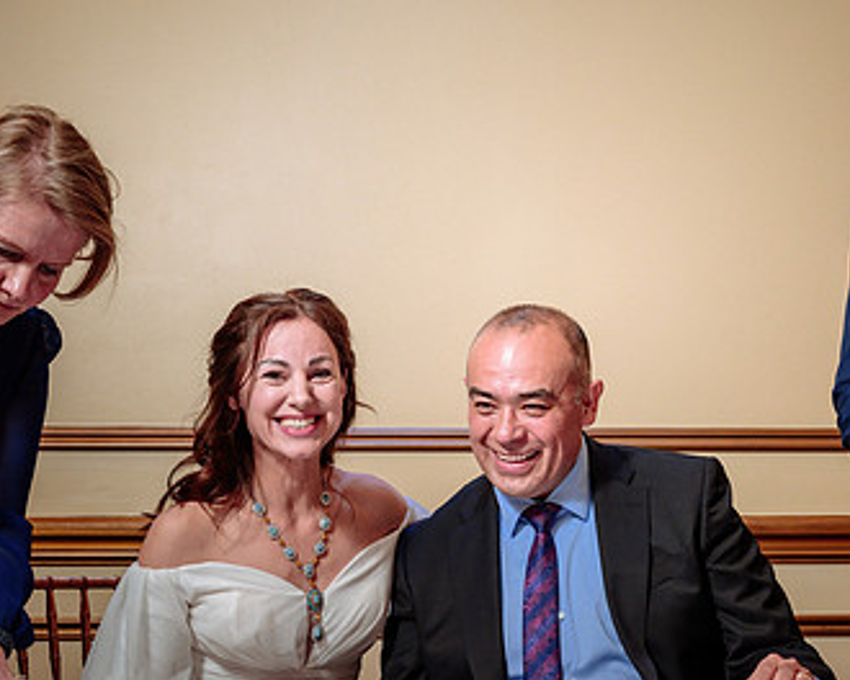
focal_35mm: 67
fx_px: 1686
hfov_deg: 28.2
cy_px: 437
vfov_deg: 22.7
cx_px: 532
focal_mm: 37
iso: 500
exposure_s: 1/200
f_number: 4.5
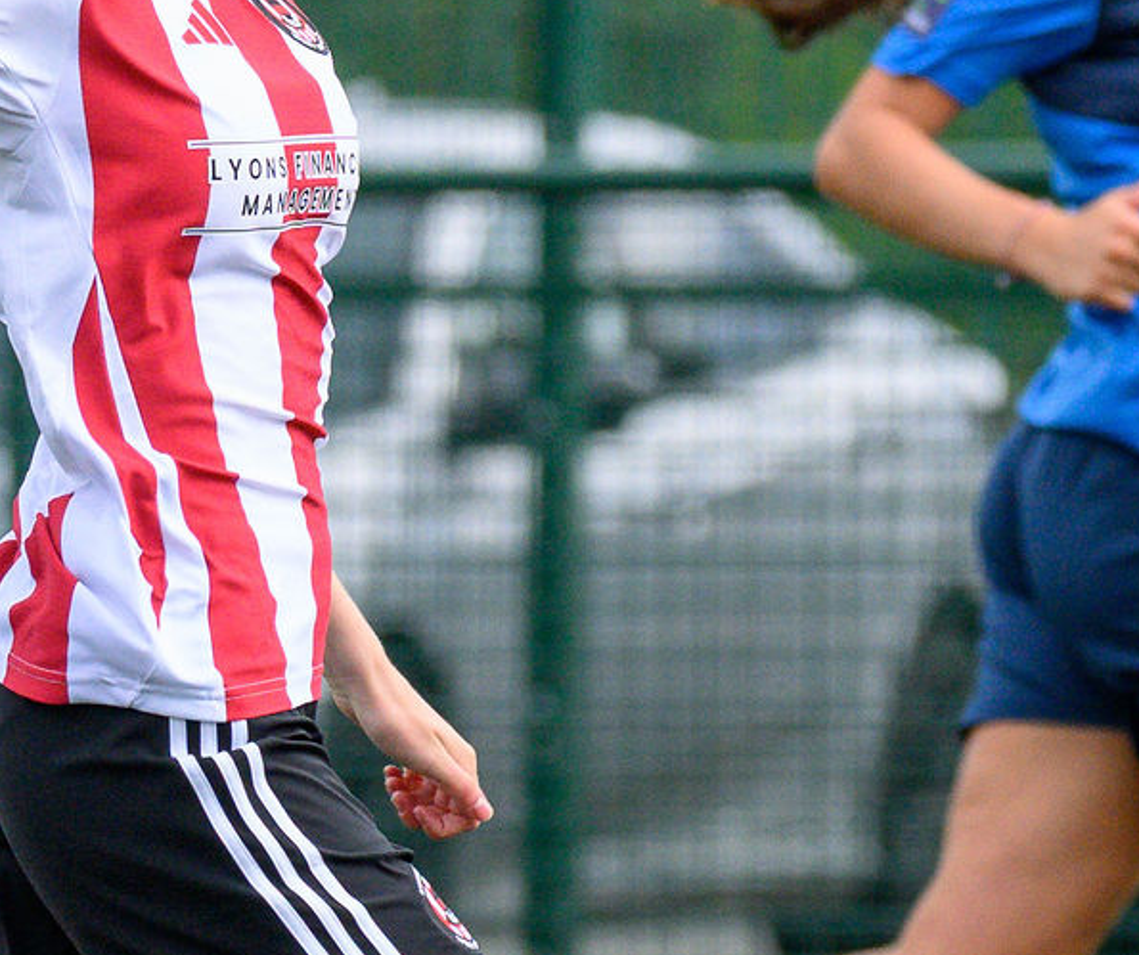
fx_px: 56101
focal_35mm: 1633
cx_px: 143
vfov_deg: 1.0
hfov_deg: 1.2
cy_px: 285
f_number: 5
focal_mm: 240
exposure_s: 1/2000
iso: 1000
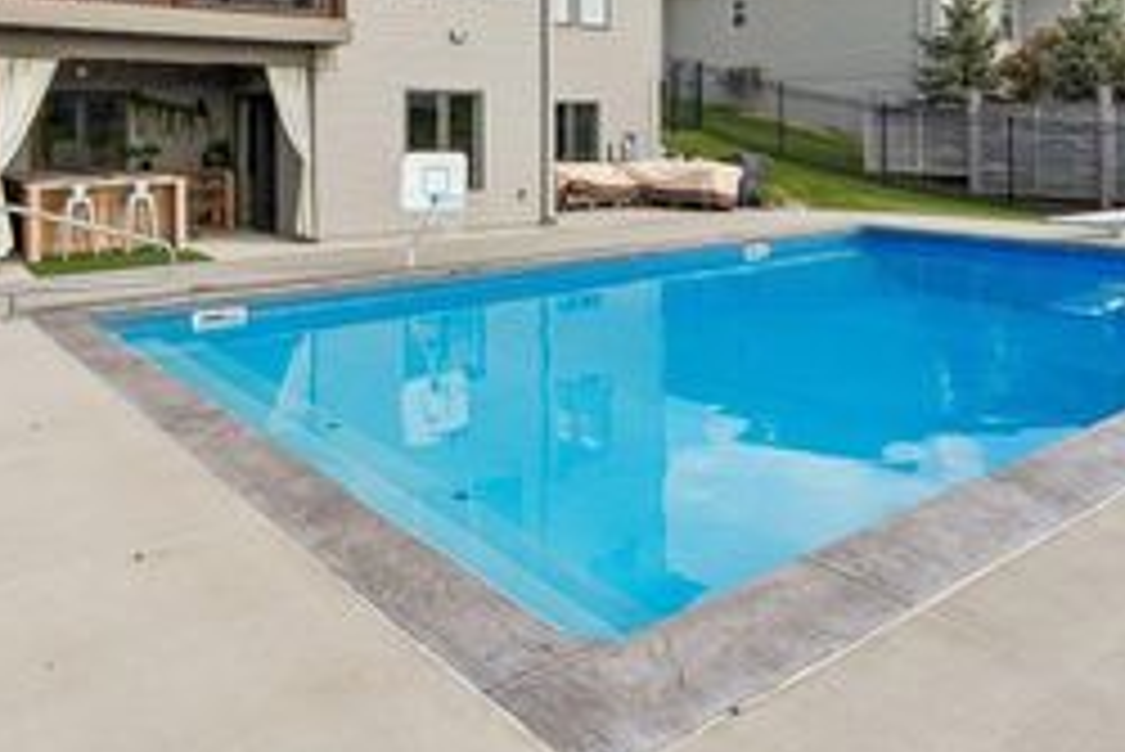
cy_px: 74
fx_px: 875
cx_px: 387
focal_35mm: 28
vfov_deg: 42.6
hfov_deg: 64.0
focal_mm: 14
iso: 200
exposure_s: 1/500
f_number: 8
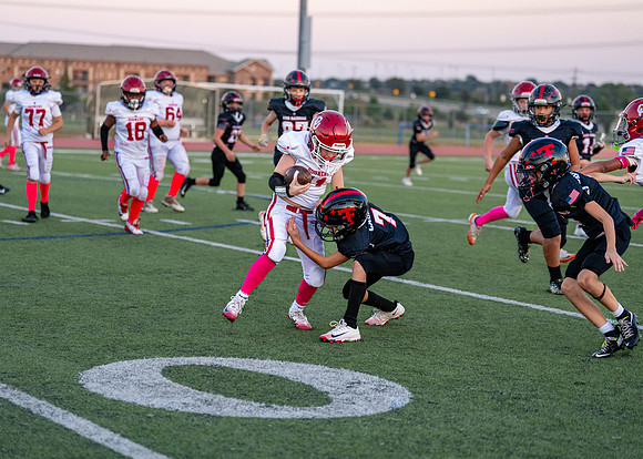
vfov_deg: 14.4
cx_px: 322
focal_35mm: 100
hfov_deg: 20.1
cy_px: 230
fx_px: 1817
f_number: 2.8
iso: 2500
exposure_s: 1/1250
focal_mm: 95
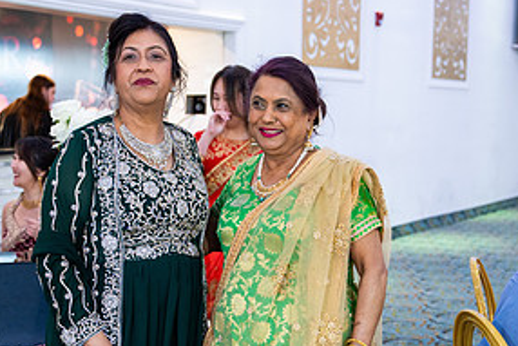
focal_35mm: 67
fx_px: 964
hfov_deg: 30.1
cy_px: 271
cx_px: 259
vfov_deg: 20.1
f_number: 2.8
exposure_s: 1/60
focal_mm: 33
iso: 640
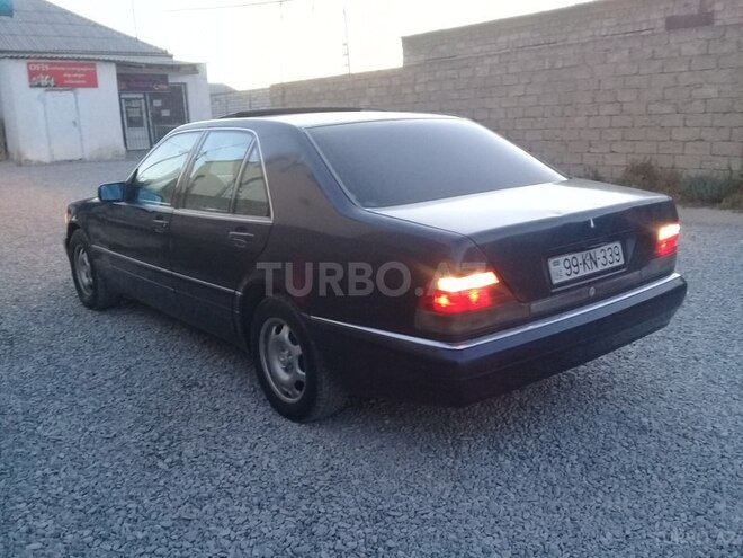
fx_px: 665
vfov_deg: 45.4
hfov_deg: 58.4
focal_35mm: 31
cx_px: 372
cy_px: 279
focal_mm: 3.3
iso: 200
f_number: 2.2
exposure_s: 1/33
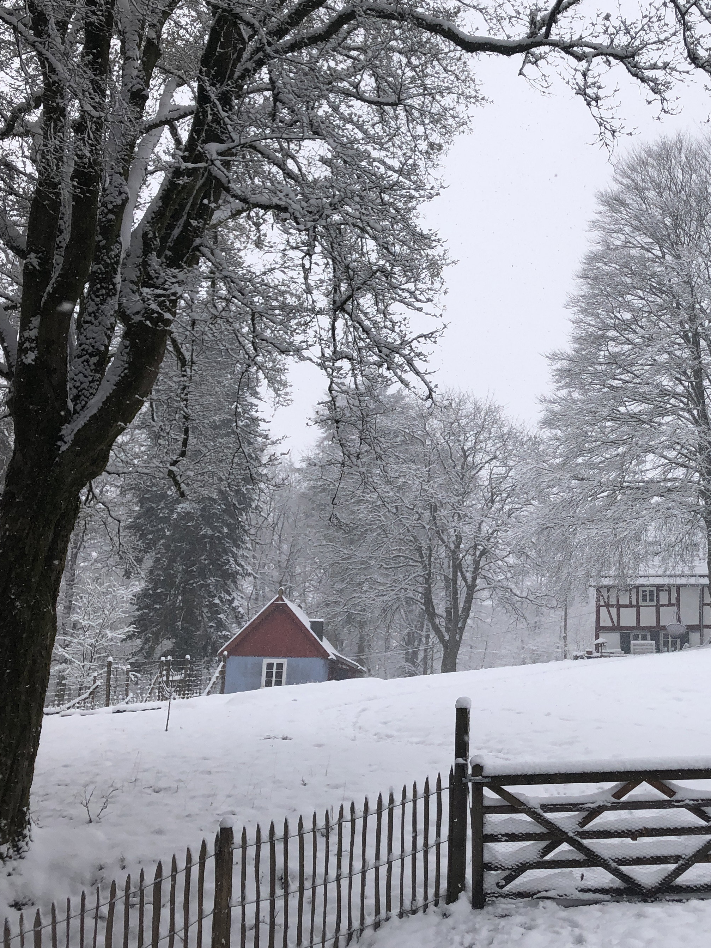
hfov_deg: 33.1
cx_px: 599
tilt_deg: +13.6
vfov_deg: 44.8
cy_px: 454
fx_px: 1150
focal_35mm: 42
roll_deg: -0.1
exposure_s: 1/941
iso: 20
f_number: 1.8
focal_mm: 3.99
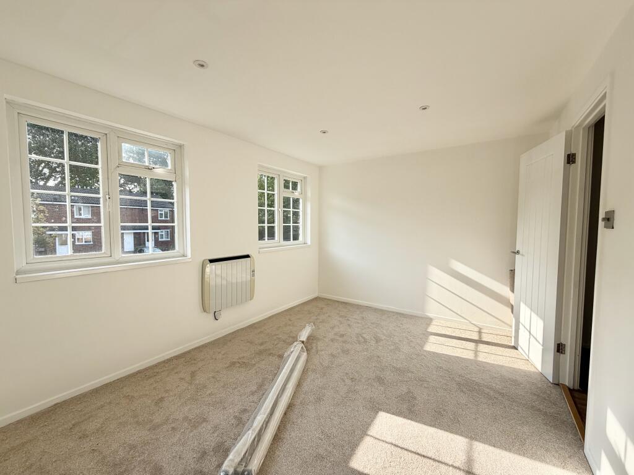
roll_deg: +0.1
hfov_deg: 102.1
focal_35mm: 14
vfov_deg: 85.7
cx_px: 317
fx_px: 256
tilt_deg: -2.0
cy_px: 238
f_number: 2.2
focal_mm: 2.22
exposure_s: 1/502
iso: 50
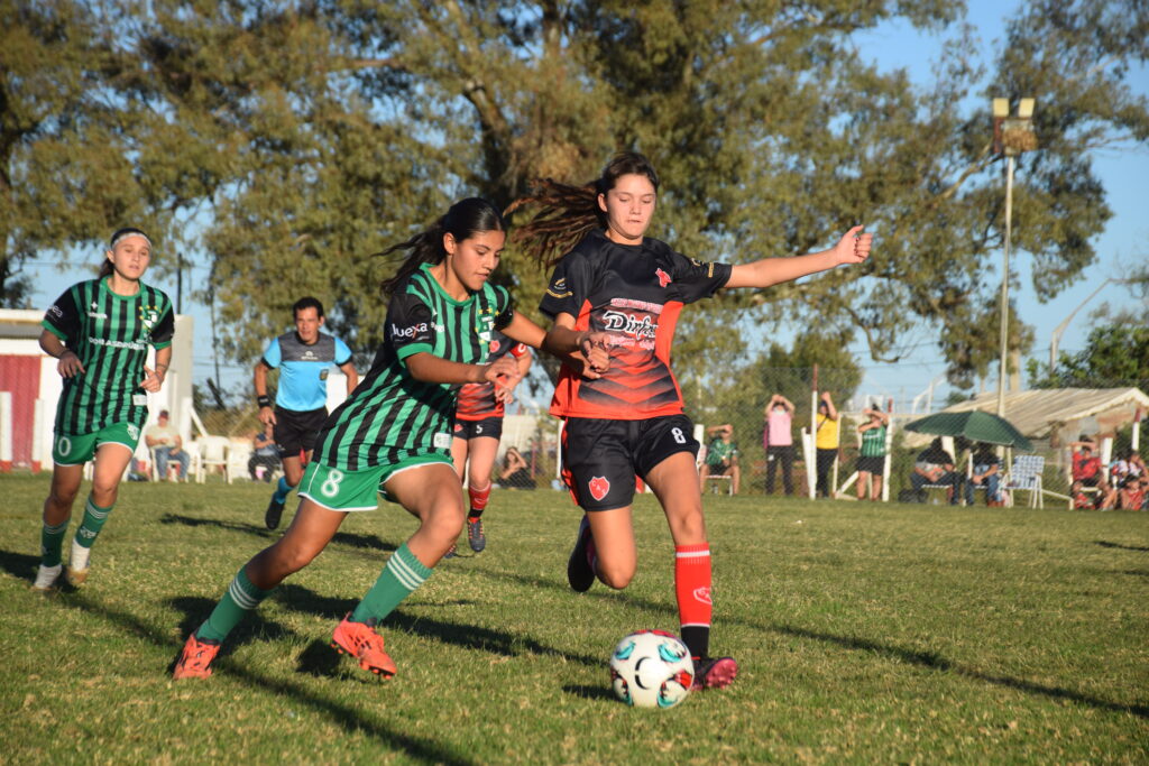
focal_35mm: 135
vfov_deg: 10.2
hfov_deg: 15.2
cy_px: 383
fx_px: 4309
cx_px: 574
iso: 200
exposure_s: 1/800
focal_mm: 90
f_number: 7.1
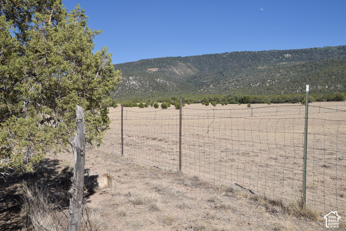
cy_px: 116
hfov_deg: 57.2
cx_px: 173
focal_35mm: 33
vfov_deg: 40.0
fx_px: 317
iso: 100
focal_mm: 22
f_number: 9
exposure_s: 1/320
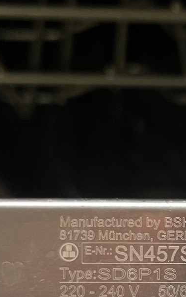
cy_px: 260
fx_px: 755
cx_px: 285
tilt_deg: -72.1
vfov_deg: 21.9
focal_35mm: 93
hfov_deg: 13.2
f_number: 1.6
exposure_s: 1/50
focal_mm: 5.1
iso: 200
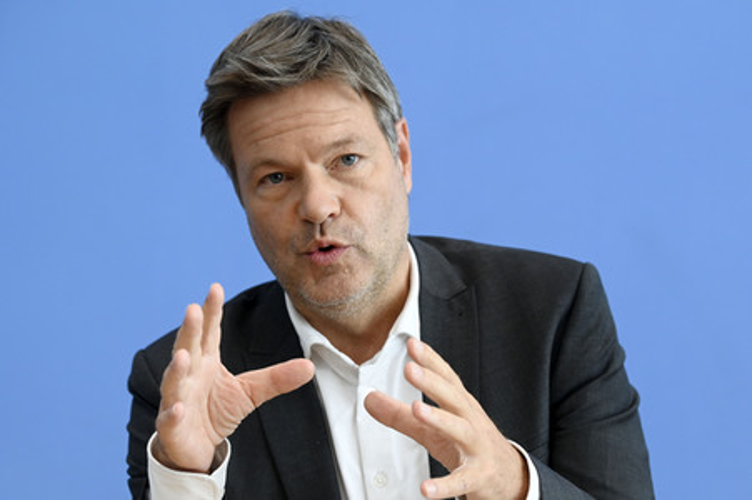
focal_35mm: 122
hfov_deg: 16.8
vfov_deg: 11.2
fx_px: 2547
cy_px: 250
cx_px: 376
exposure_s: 1/800
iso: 2000
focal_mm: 122
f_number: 5
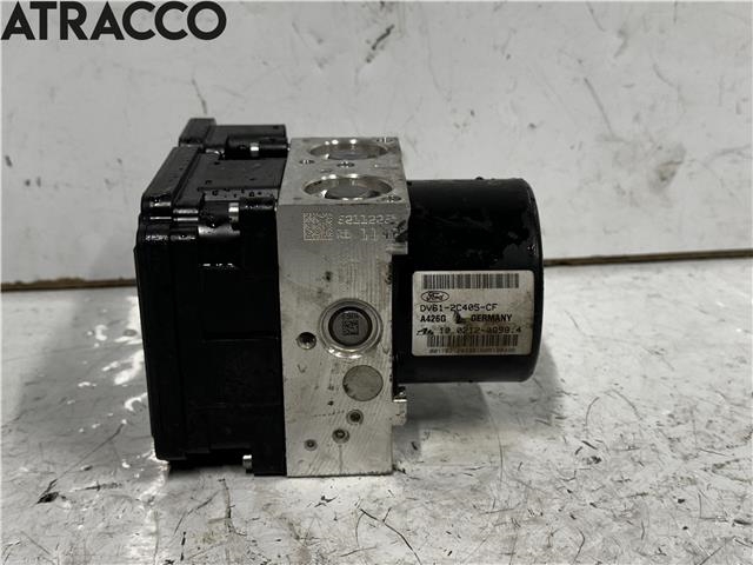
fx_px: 1044
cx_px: 376
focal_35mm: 48
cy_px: 282
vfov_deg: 30.3
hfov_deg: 39.7
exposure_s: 1/50
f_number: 1.78
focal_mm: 6.86
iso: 100
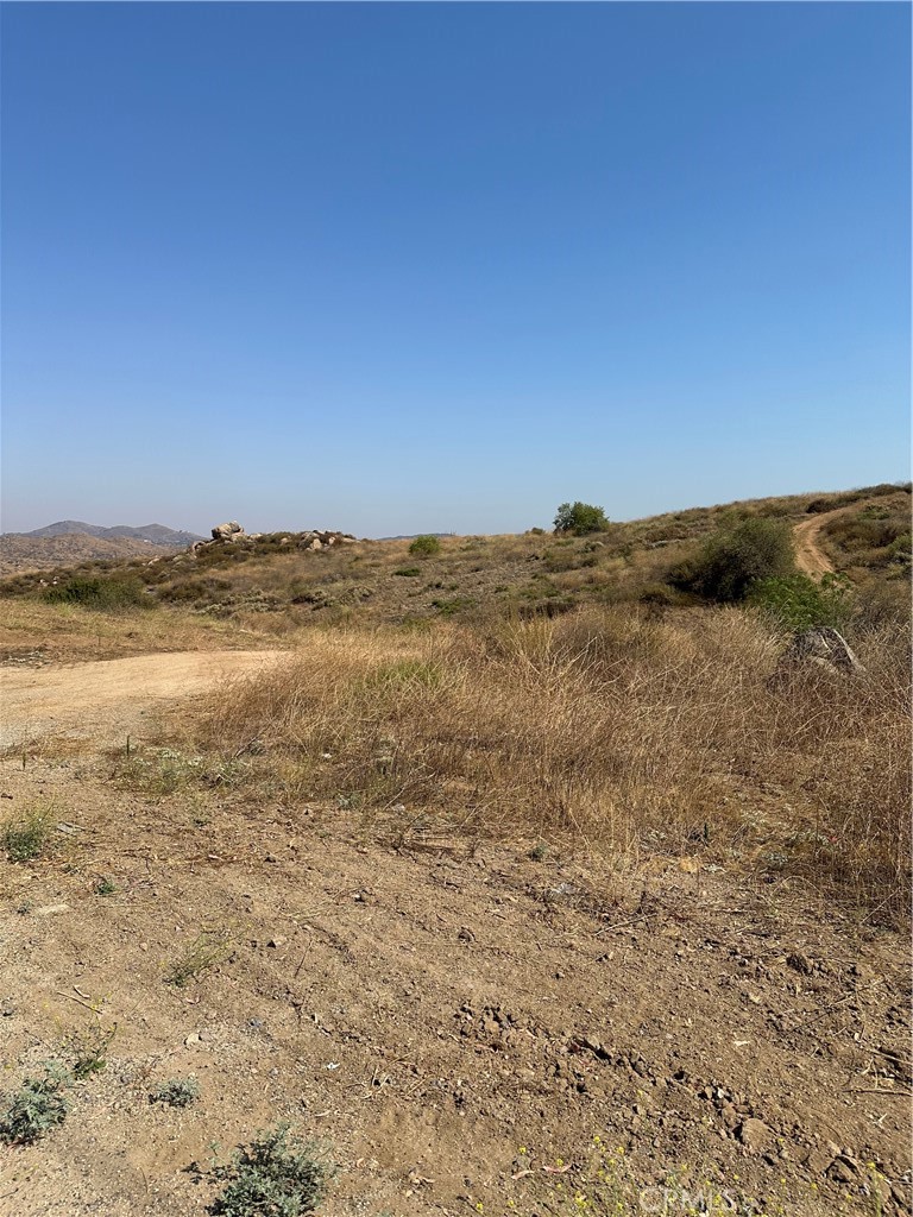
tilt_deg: -2.7
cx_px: 456
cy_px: 608
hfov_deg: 56.8
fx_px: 844
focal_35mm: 24
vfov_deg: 71.6
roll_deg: +0.4
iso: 80
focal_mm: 6.86
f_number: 1.78
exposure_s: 1/6623
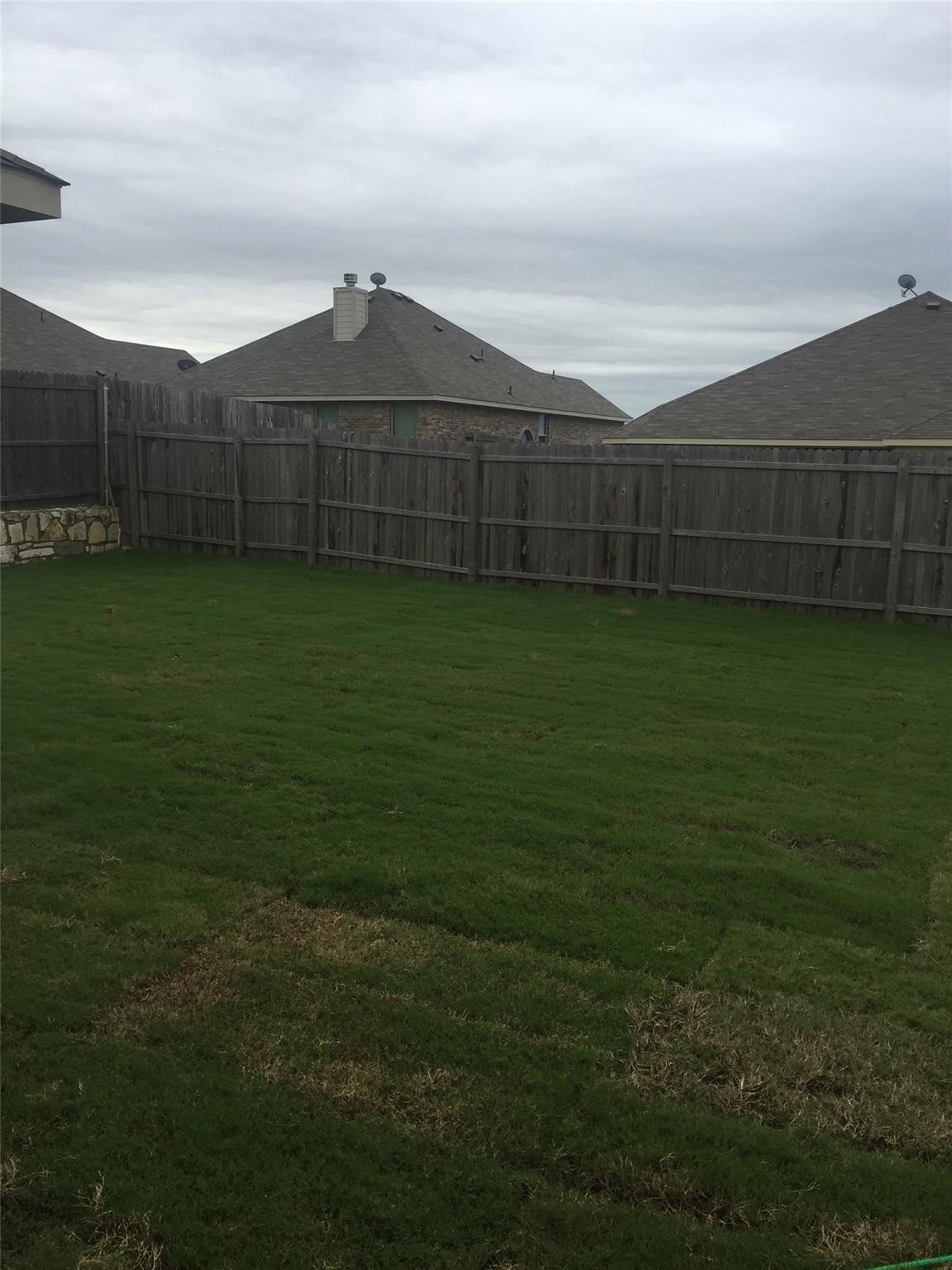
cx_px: 476
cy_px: 635
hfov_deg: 48.2
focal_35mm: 29
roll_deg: -1.0
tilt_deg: -7.6
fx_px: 1063
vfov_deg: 61.7
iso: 32
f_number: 2.2
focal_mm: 4.15
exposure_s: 1/1980
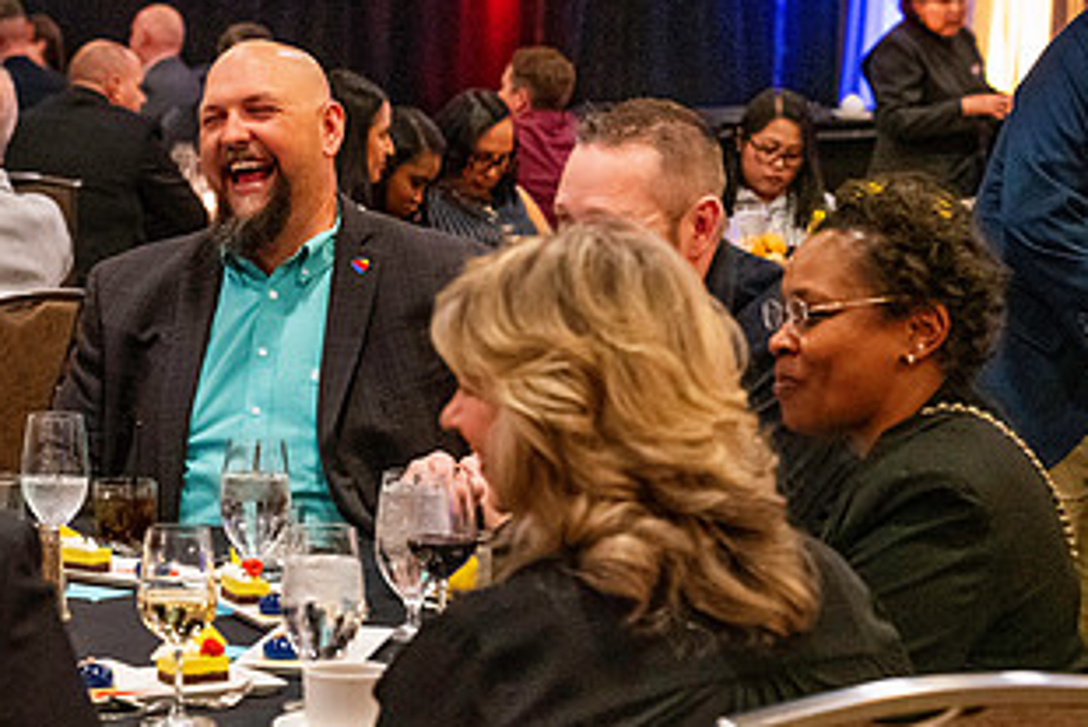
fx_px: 3961
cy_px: 441
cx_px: 186
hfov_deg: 15.5
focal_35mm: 131
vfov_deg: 10.5
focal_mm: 70
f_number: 4.5
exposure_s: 1/125
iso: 16000
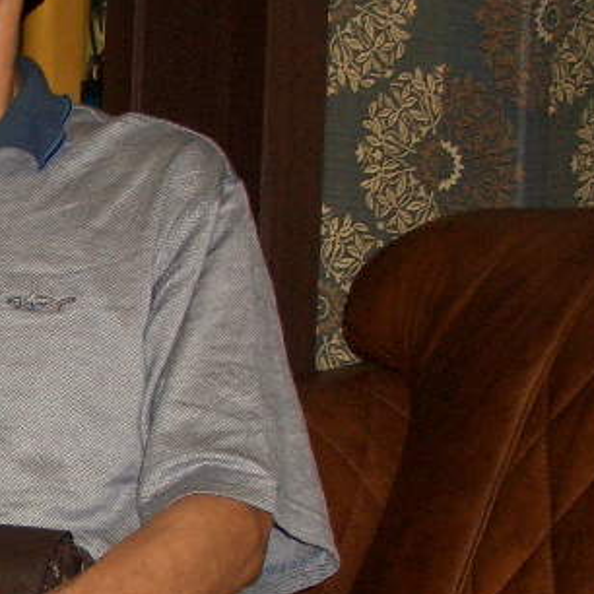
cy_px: 575
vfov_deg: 13.0
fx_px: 2582
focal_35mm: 133
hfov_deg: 12.2
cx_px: -406
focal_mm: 7.8
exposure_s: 1/60
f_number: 2.9
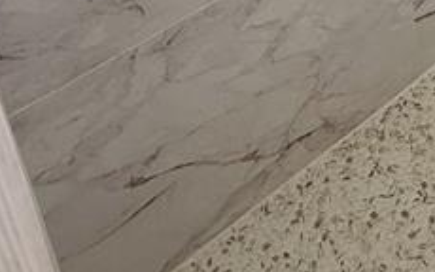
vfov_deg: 13.7
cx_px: 531
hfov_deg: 27.1
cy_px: -393
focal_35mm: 66
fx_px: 783
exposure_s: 1/120
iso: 160
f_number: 2.2
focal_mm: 2.22
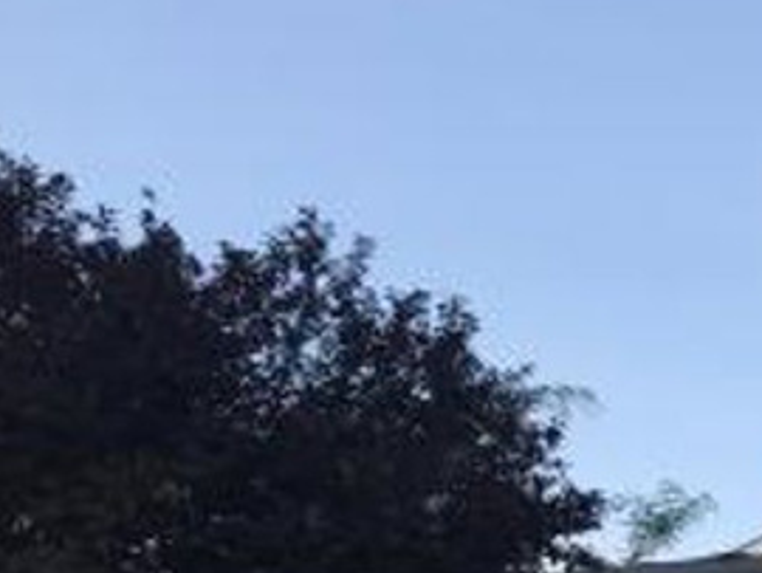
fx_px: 2335
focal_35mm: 106
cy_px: 810
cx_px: 1188
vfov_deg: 13.3
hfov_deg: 16.6
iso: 20
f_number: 1.8
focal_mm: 3.99
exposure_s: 1/556
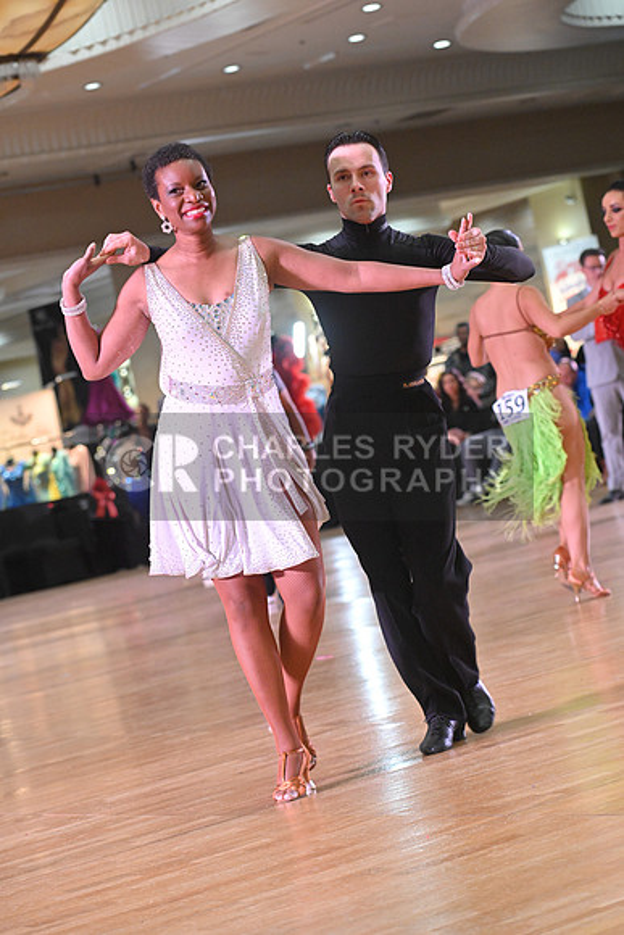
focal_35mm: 102
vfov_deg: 20.0
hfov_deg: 13.4
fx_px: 2650
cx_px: 312
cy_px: 468
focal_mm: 102
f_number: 5
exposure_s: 1/320
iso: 4000
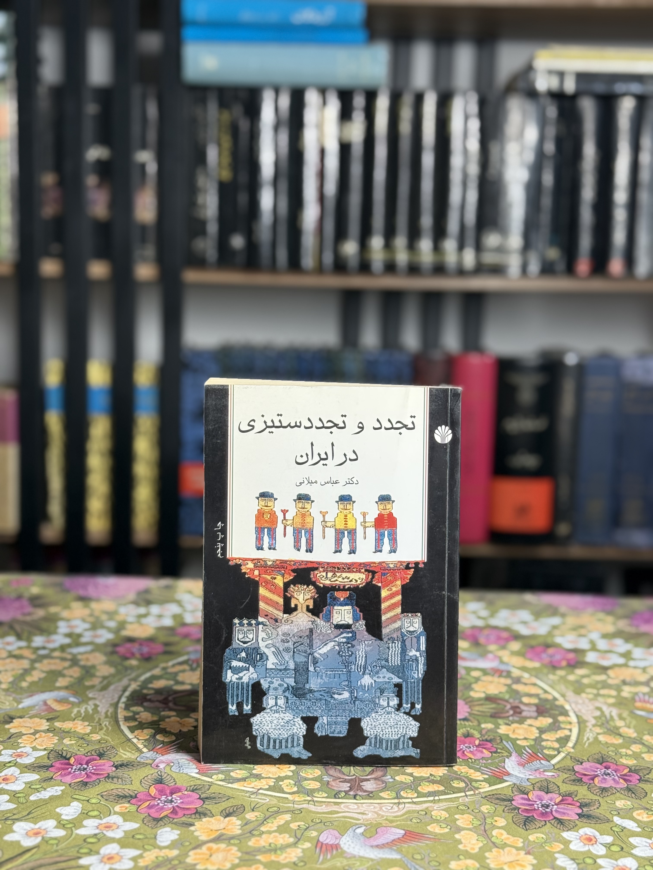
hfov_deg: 30.3
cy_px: 435
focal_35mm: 48
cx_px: 326
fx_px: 1207
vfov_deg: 39.7
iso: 100
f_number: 1.78
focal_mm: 6.76
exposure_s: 1/100
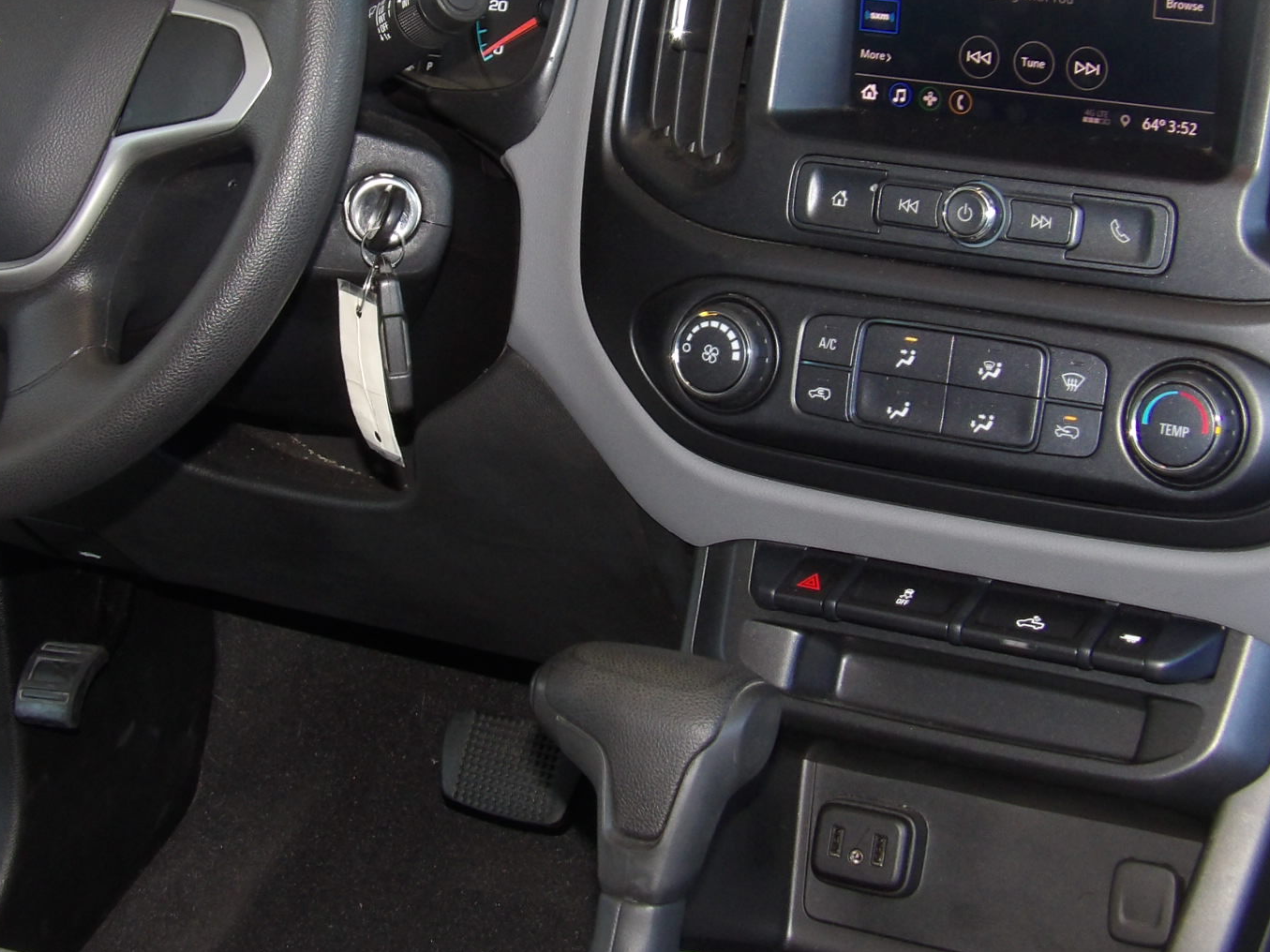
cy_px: 360
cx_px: 572
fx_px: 3228
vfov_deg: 16.8
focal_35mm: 88
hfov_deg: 22.2
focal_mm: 8.2
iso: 200
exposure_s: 1/29
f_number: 3.8
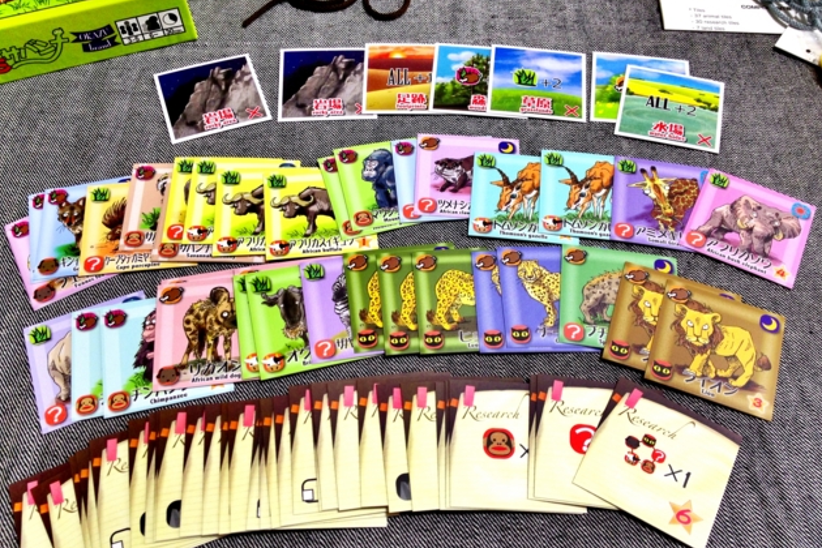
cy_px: 267
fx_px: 845
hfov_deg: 51.9
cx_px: 414
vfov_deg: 35.9
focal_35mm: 37
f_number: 2.4
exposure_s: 1/20
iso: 50
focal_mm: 4.28
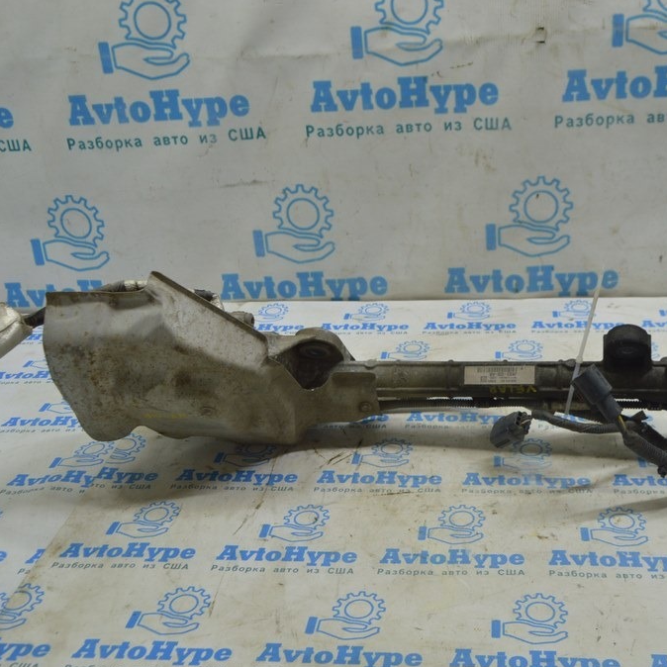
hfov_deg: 41.0
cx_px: 410
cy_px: 335
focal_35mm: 41
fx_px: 886
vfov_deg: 41.3
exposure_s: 1/40
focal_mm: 21
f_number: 5.6
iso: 400
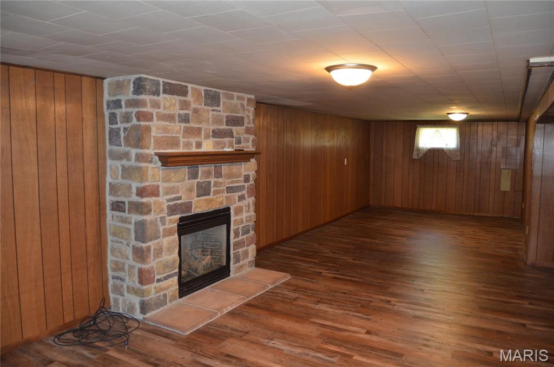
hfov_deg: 67.5
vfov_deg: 47.7
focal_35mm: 27
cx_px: 277
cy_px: 184
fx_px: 415
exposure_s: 1/60
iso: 800
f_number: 3.5
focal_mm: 18
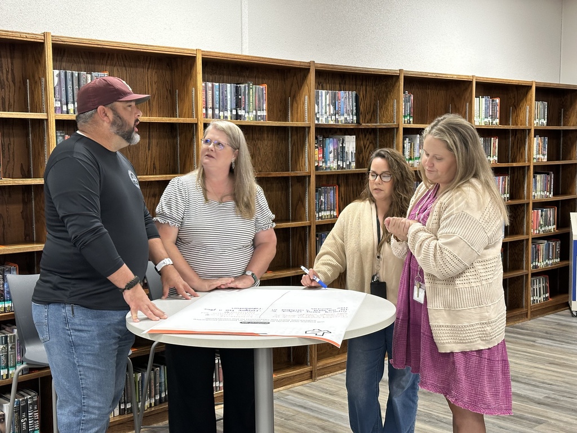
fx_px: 800
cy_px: 216
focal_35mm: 48
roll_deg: +1.0
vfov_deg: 30.3
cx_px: 288
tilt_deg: -5.0
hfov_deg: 39.7
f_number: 1.78
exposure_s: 1/60
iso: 200
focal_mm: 6.86
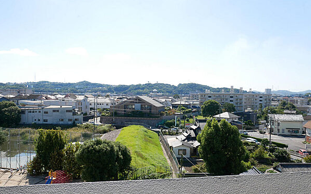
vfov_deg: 39.4
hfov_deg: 59.6
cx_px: 156
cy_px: 106
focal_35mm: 32
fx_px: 271
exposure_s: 1/320
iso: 200
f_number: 7.1
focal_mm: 15
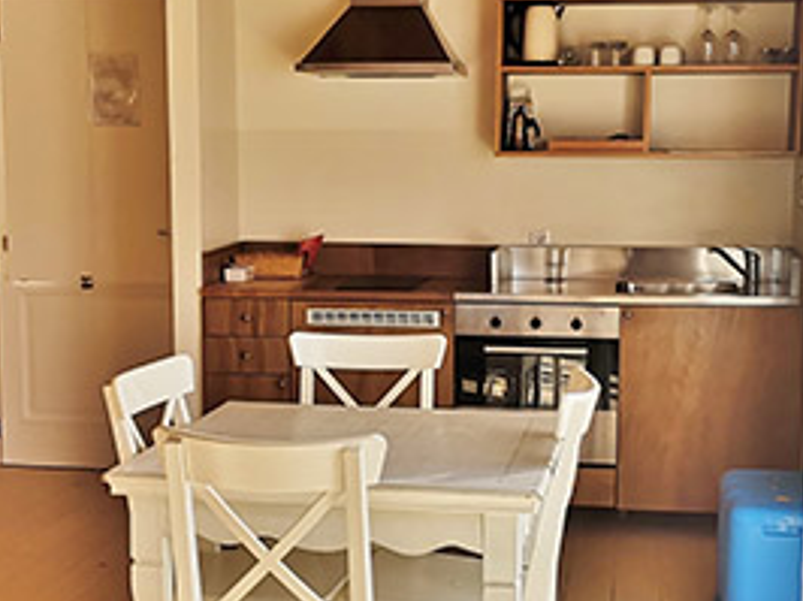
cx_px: 374
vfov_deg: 22.5
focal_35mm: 65
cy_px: 344
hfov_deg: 29.8
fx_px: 1506
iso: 50
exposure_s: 1/622
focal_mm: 3.95
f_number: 1.8
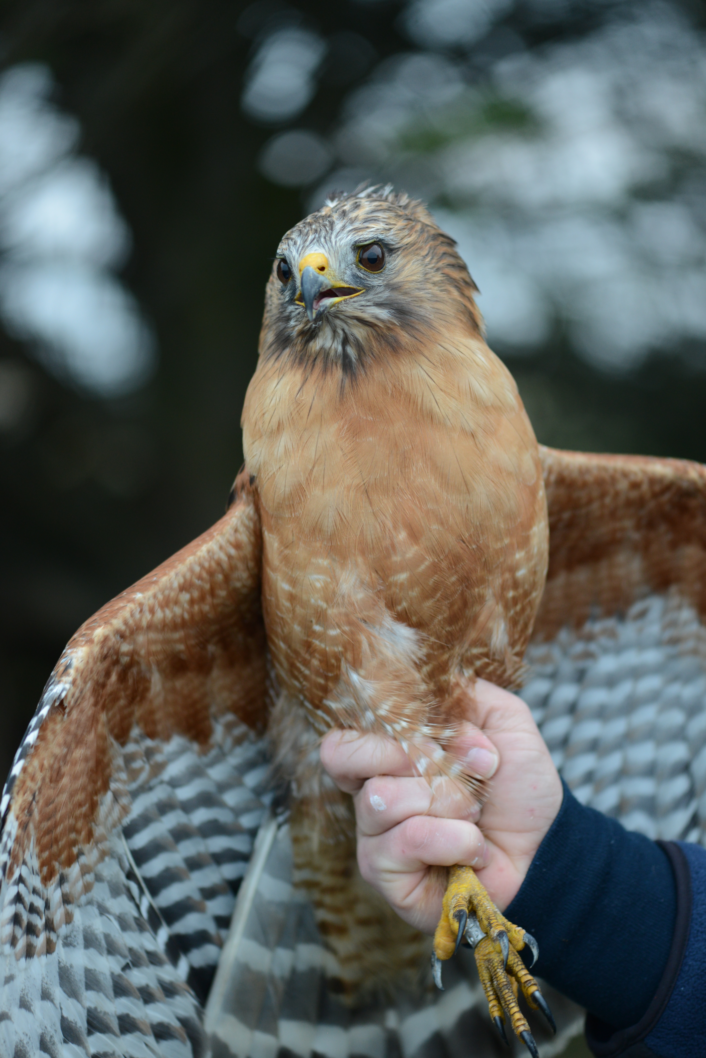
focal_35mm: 105
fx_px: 3086
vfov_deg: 19.4
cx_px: 353
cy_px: 529
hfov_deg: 13.1
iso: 800
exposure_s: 1/125
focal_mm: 105
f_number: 3
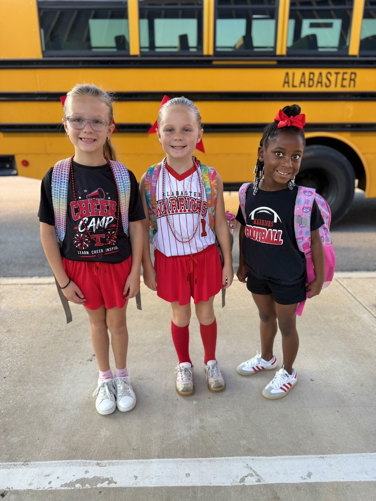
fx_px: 348
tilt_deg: -19.3
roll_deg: +0.6
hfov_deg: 56.8
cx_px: 188
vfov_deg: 71.6
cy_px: 250
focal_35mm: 24
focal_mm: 6.76
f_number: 1.78
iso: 50
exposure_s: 1/129
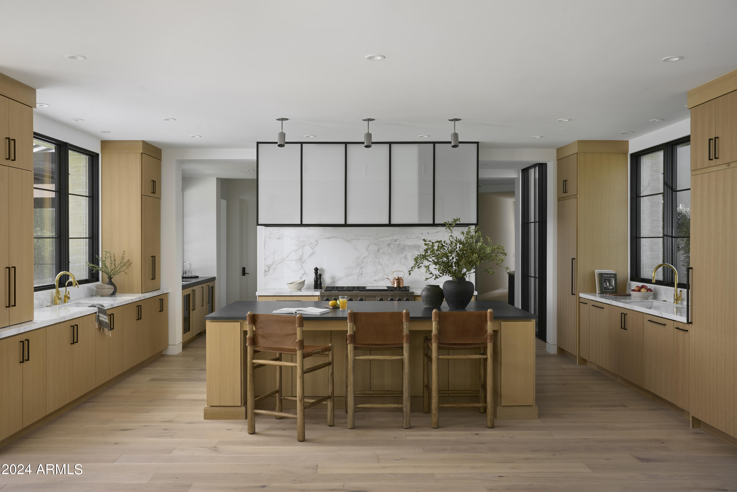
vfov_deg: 41.7
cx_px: 368
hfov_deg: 59.5
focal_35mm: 32
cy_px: 246
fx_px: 645
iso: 200
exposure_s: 1/25
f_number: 11
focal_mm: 31.5
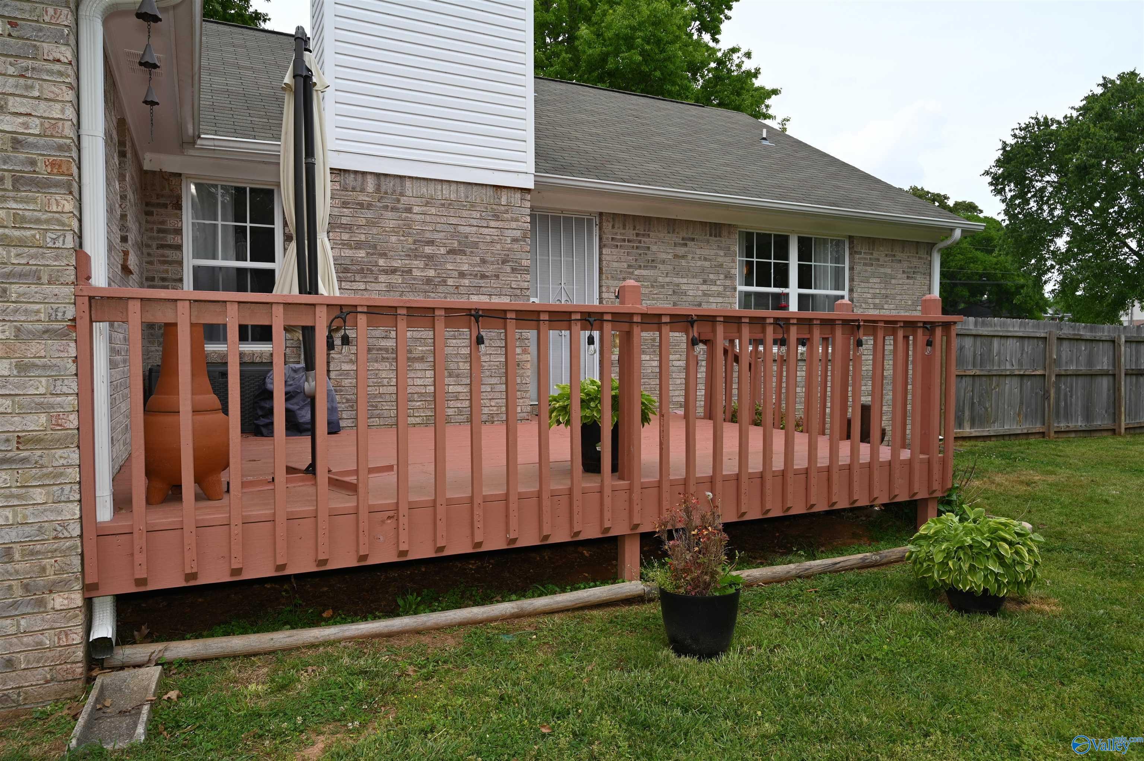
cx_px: 572
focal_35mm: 24
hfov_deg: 73.8
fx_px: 762
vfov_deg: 53.1
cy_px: 380
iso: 100
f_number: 7.1
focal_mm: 24
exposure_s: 1/200
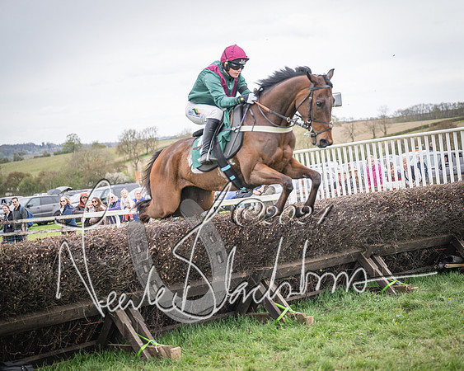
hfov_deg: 24.2
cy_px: 186
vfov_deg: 19.4
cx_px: 278
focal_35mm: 79
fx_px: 1082
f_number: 2.8
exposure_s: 1/1600
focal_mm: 70
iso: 800
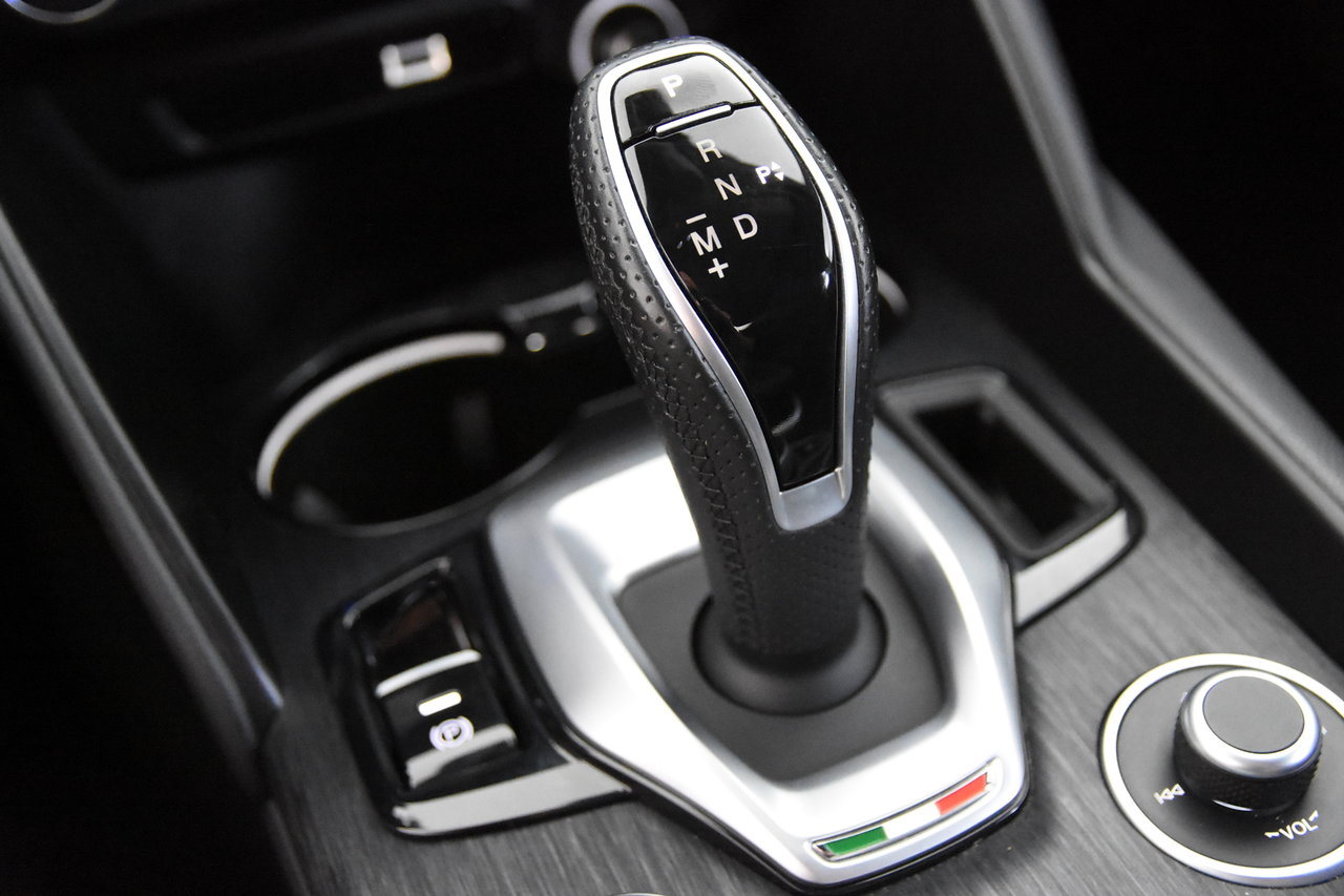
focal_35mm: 42
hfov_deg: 46.4
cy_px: 448
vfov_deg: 31.9
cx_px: 672
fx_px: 1568
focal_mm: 28
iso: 10000
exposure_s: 1/50
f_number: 3.2
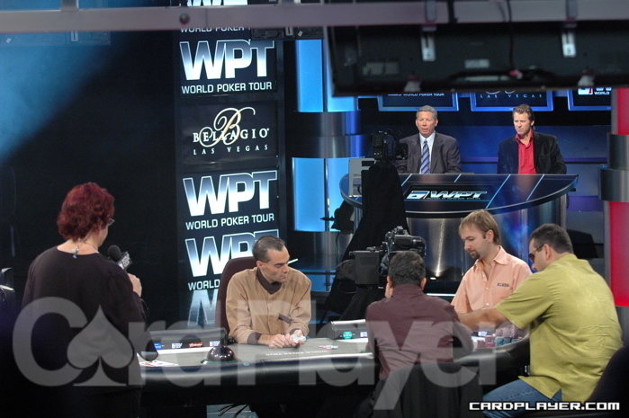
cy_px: 209
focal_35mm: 123
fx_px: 2147
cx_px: 314
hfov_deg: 16.7
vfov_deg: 11.1
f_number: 2.8
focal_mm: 82
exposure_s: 1/60
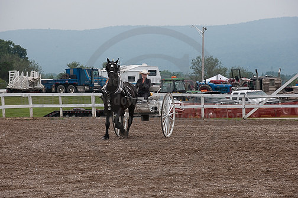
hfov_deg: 10.3
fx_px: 1654
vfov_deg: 6.9
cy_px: 99
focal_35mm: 200
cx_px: 149
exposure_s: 1/1000
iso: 450
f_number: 5.6
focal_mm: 200
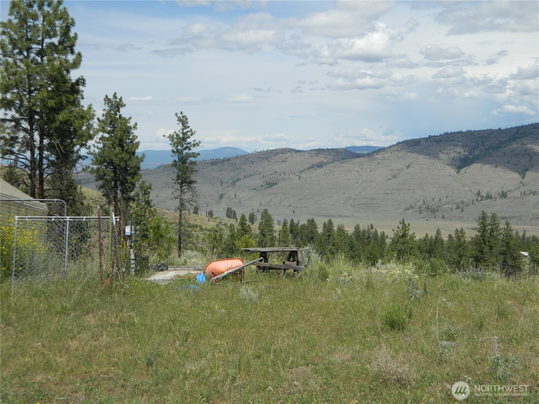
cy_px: 202
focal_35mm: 41
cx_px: 270
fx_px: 638
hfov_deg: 45.8
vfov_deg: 35.1
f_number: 9.8
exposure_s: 1/200
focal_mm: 7.3
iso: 80
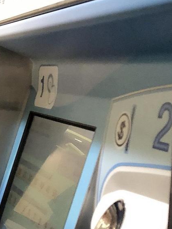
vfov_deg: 19.8
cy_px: 127
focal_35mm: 99
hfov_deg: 13.9
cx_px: -99
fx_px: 656
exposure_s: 1/15
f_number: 1.8
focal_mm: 3.99
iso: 100
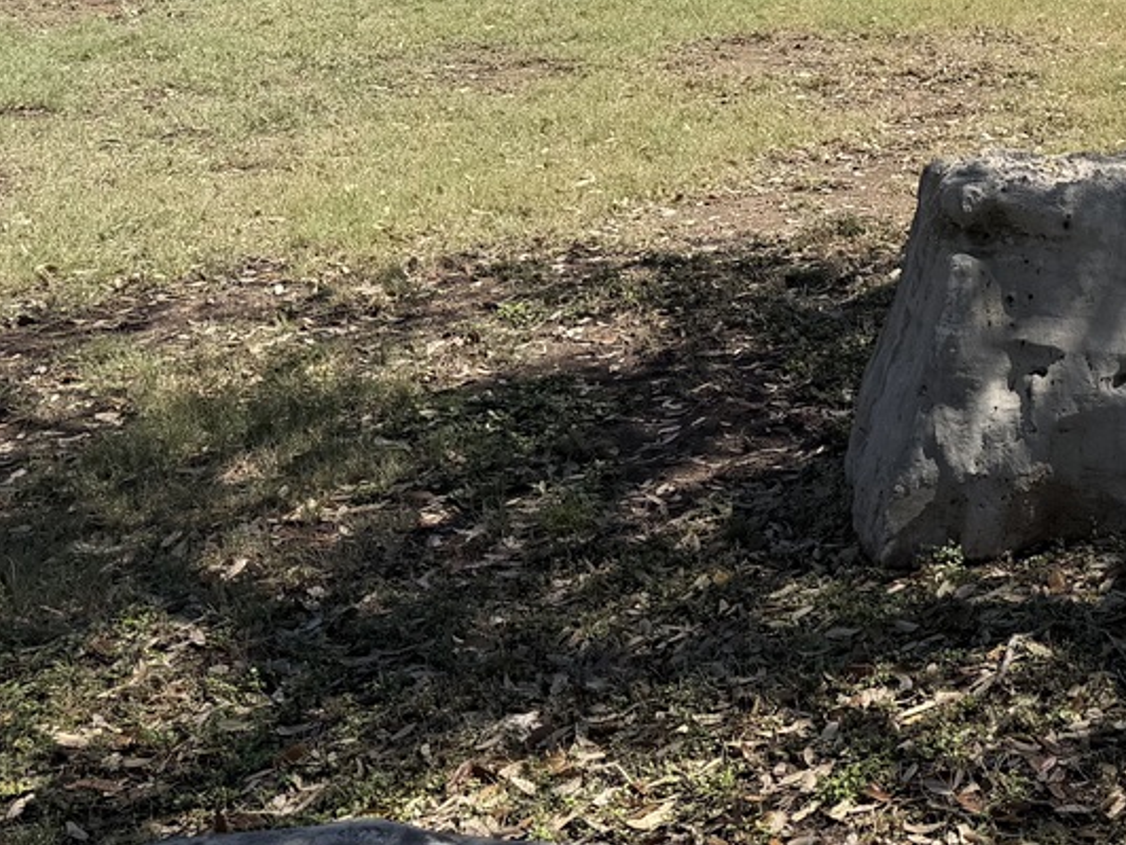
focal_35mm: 65
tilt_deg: -4.3
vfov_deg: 21.5
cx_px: 1251
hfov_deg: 27.2
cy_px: -78
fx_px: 2114
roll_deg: +1.2
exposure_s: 1/2525
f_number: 1.78
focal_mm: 6.76
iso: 80
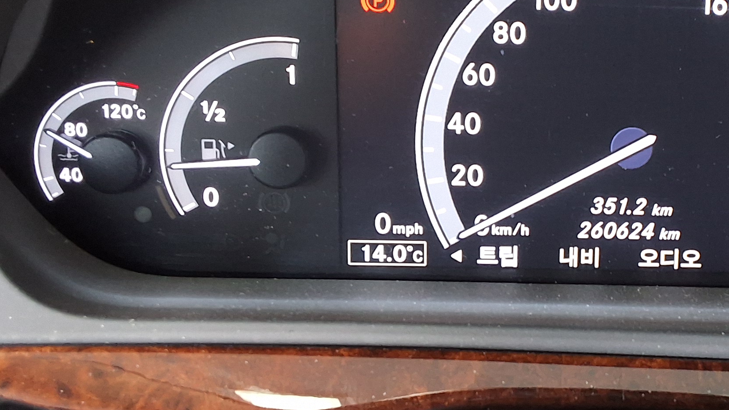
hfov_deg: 33.6
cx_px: 611
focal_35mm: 60
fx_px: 1160
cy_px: 154
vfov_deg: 20.0
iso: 160
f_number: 1.9
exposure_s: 1/30
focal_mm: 2.91
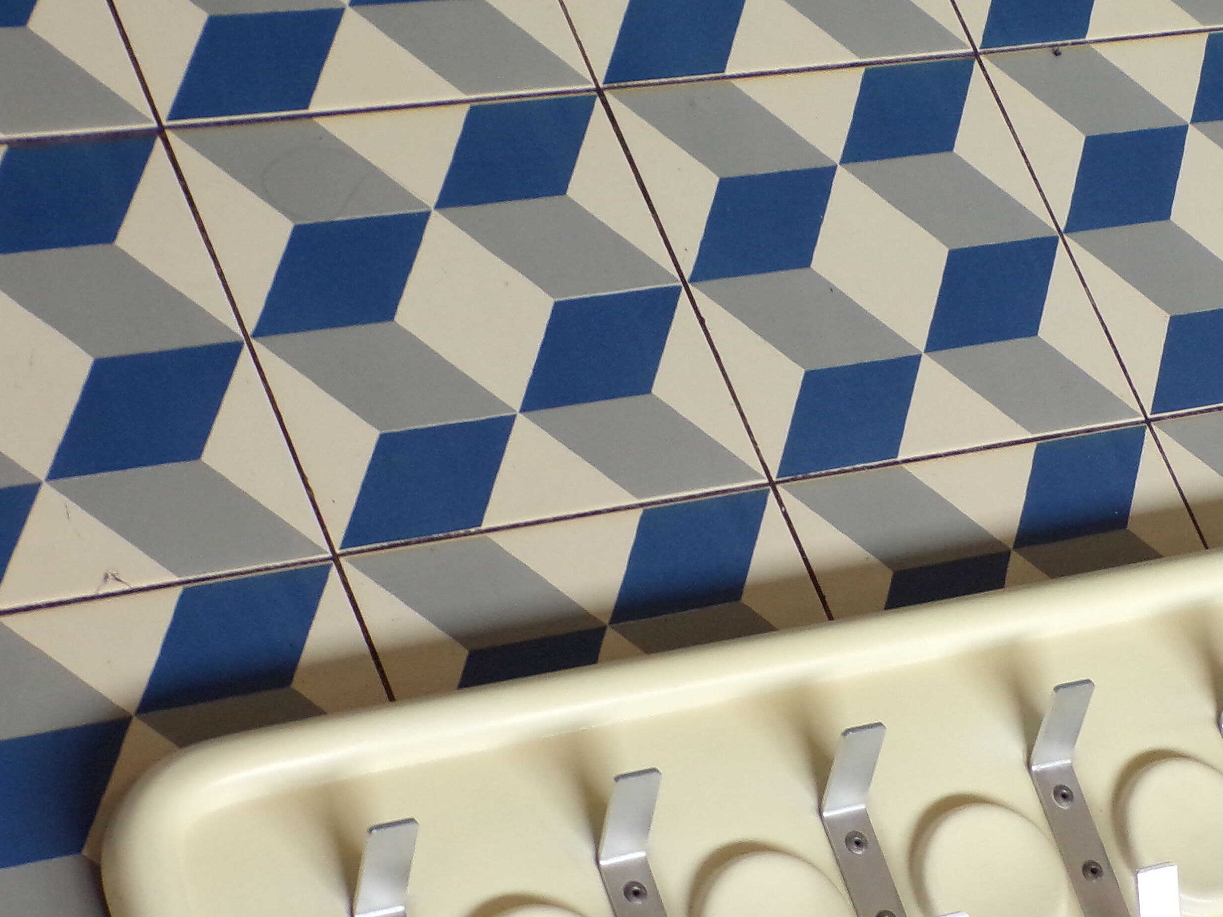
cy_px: 818
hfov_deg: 21.0
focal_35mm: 92
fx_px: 3251
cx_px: 1048
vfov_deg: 15.9
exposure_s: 1/30
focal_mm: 8.7
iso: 200
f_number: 3.5
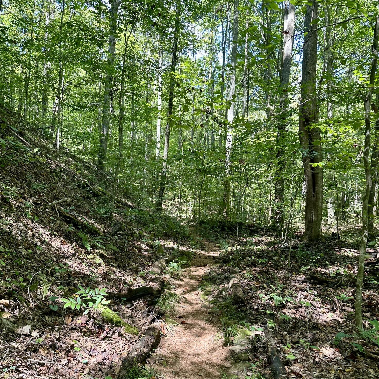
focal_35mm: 29
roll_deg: -2.6
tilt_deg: -4.3
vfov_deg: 55.1
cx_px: 189
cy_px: 232
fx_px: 359
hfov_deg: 55.6
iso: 80
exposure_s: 1/121
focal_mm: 6.86
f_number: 1.78
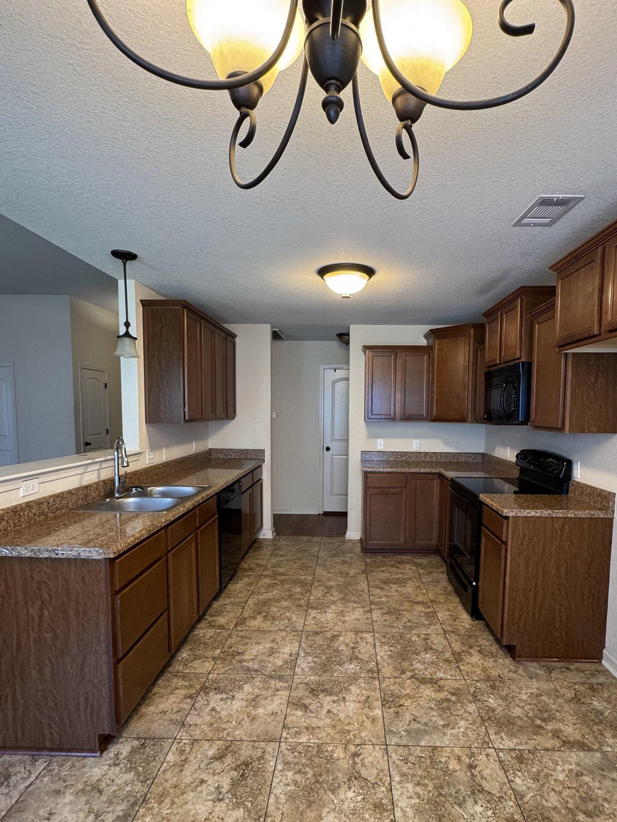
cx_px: 336
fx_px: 428
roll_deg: +0.1
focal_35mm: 18
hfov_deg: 71.4
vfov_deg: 87.6
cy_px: 443
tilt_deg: -4.3
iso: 200
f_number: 2.2
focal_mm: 2.22
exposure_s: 1/60
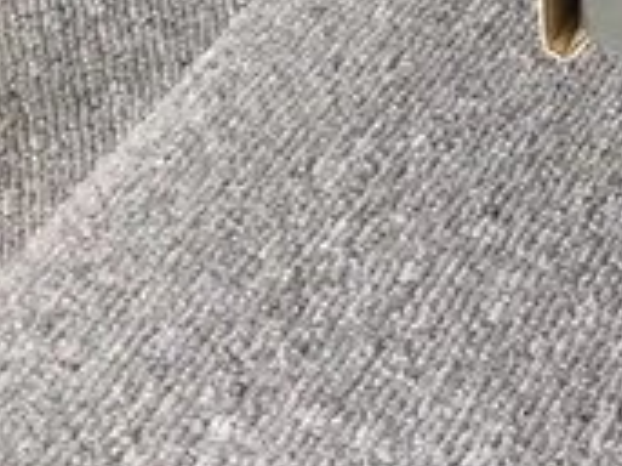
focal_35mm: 163
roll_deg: +0.6
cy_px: -464
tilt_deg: -18.4
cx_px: 1571
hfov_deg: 10.3
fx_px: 2927
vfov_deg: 8.6
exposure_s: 1/209
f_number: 2.4
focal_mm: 3.3
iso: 25
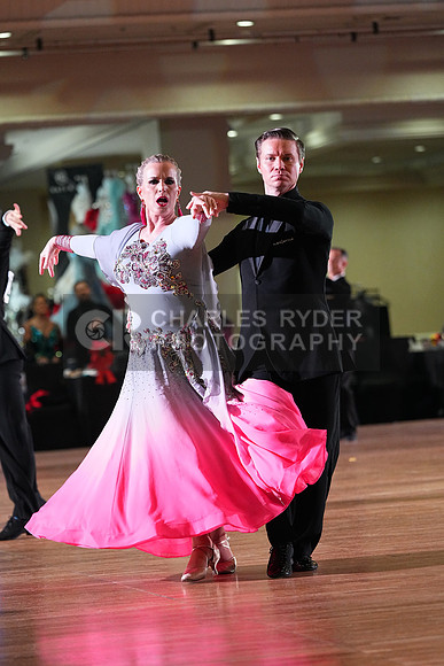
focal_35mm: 164
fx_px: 3032
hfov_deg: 8.4
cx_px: 222
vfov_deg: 12.5
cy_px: 333
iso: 6400
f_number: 4.5
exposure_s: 1/400
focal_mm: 164
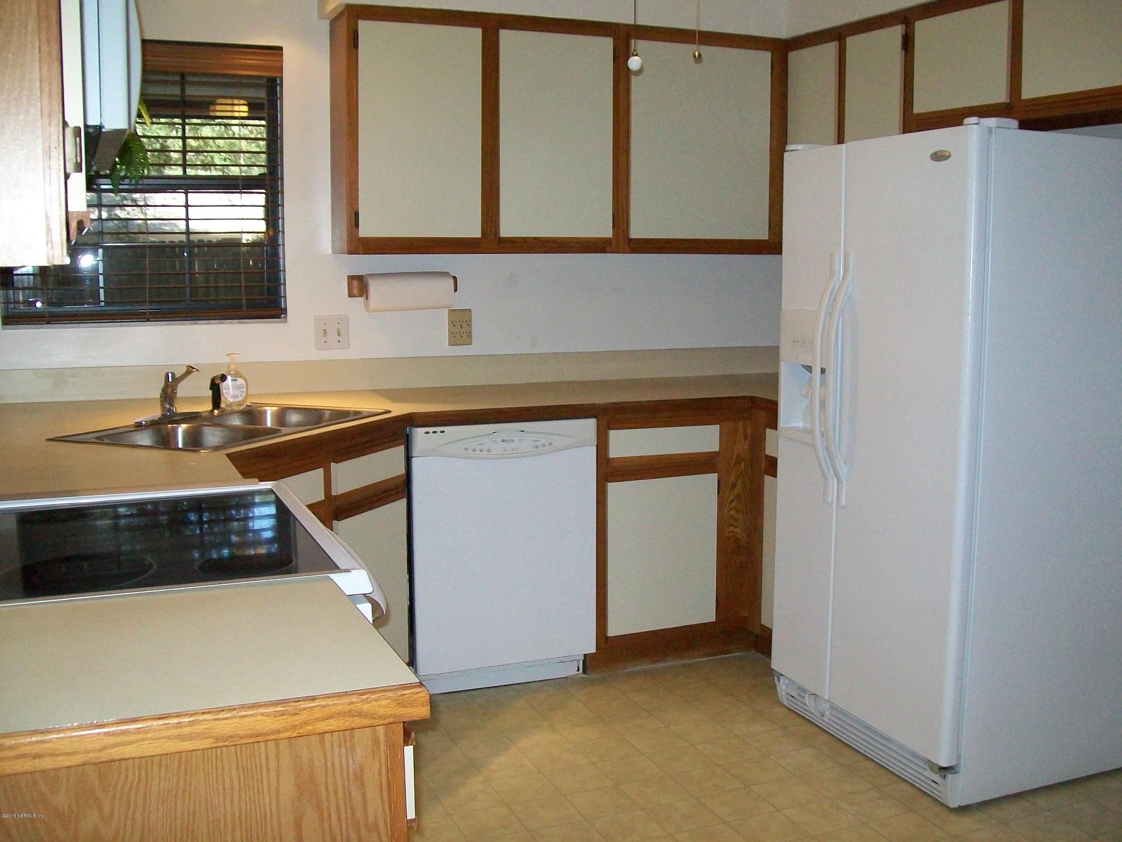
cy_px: 421
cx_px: 561
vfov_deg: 39.7
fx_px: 1167
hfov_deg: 51.4
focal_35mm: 36
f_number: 2.7
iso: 200
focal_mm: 6
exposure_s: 1/125
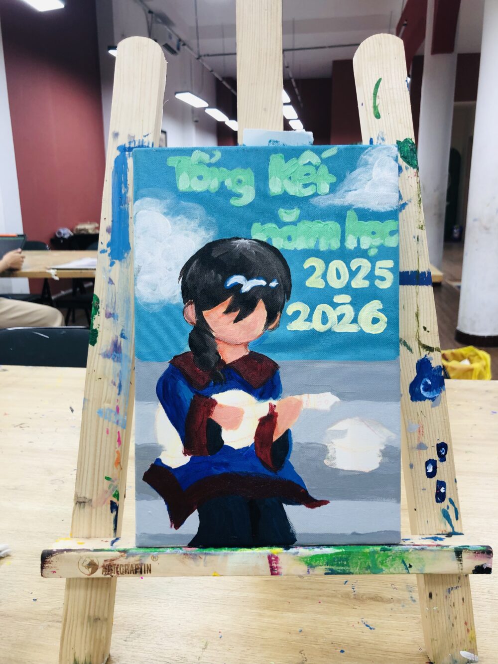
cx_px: 249
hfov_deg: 49.8
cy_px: 332
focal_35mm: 28
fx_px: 537
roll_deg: +0.0
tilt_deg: -13.6
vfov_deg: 63.4
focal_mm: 4
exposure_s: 1/100
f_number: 1.8
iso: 40
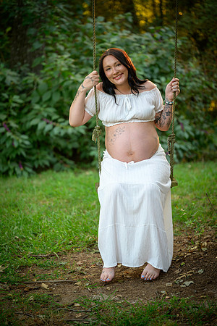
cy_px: 163
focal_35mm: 105
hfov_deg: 13.0
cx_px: 108
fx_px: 949
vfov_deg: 19.5
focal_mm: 105
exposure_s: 1/125
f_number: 2.8
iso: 720
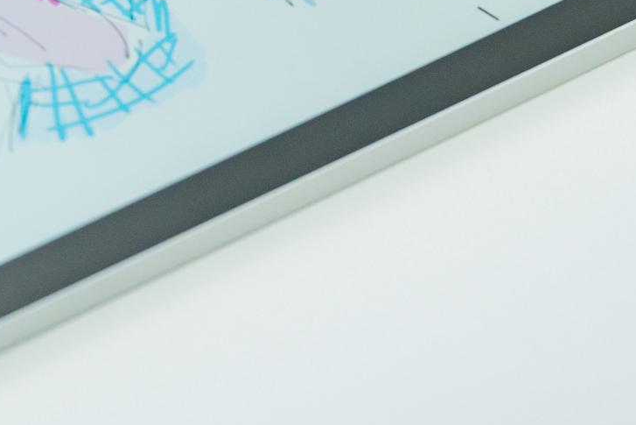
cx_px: 368
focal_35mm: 162
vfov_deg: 8.2
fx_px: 2862
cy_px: -289
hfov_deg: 12.7
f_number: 4
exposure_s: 1/320
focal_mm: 46
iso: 800
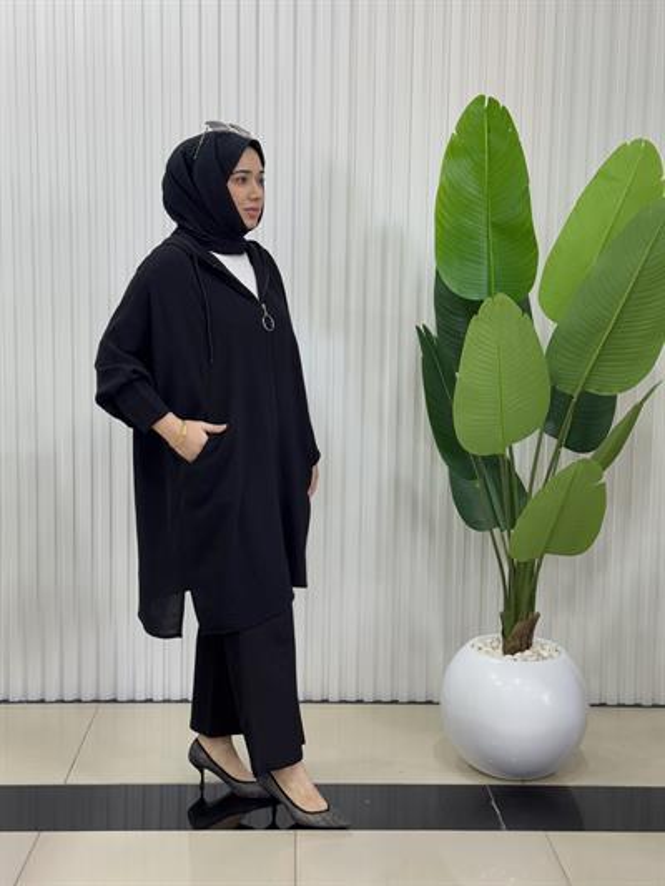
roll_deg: -1.1
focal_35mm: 48
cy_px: 443
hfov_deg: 30.3
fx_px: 1229
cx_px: 332
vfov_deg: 39.6
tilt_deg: -6.6
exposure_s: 1/50
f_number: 1.78
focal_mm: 6.76
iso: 100
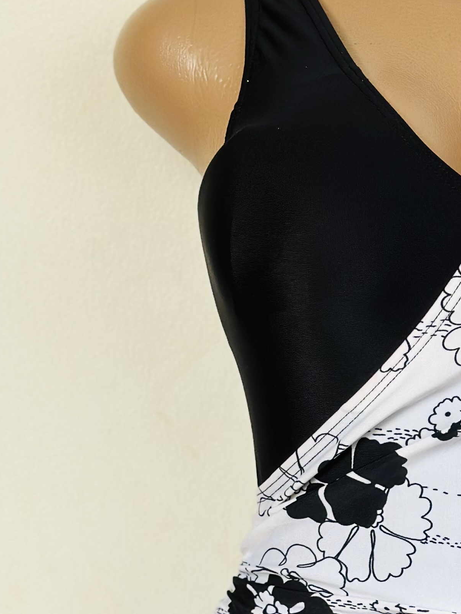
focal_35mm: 121
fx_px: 2148
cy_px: 505
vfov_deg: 16.1
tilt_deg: -15.3
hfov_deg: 12.0
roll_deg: +0.3
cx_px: 528
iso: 80
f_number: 1.78
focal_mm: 6.86
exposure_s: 1/204
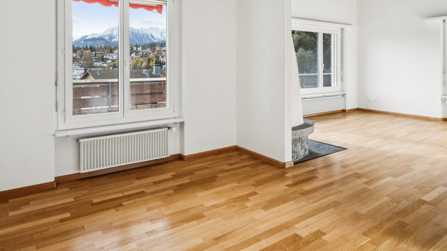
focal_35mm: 25
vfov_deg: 44.8
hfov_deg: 74.4
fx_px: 294
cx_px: 211
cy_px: 64
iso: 200
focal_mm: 15.5
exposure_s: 1/10
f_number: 9
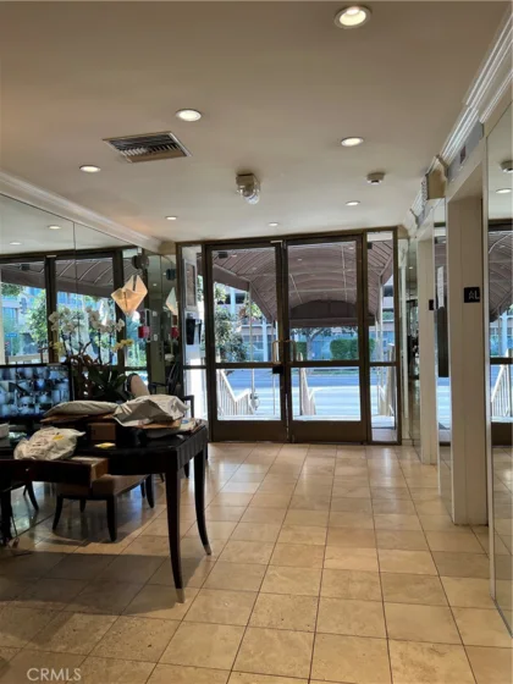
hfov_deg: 53.1
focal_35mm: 26
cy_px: 342
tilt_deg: -1.3
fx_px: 514
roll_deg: +2.9
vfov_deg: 67.3
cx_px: 256
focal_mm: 5.7
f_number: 1.5
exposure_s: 1/137
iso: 64
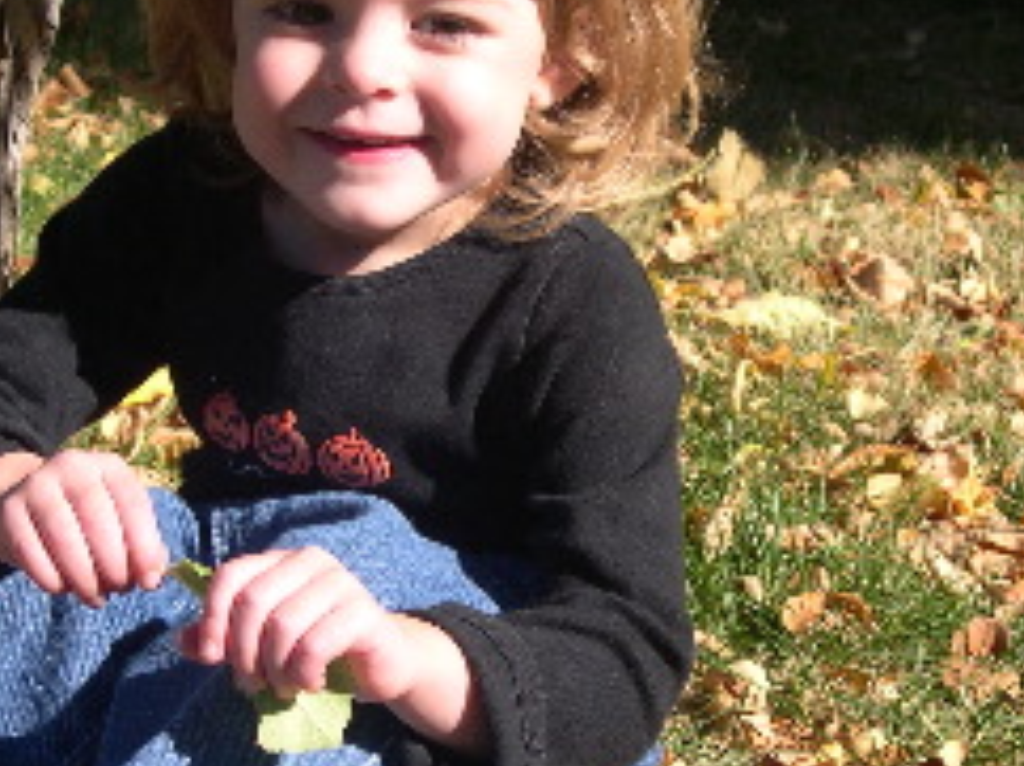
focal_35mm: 106
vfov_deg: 13.9
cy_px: 341
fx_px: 3133
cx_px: 322
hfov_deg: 18.5
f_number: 3.4
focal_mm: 12.2
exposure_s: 1/602
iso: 100
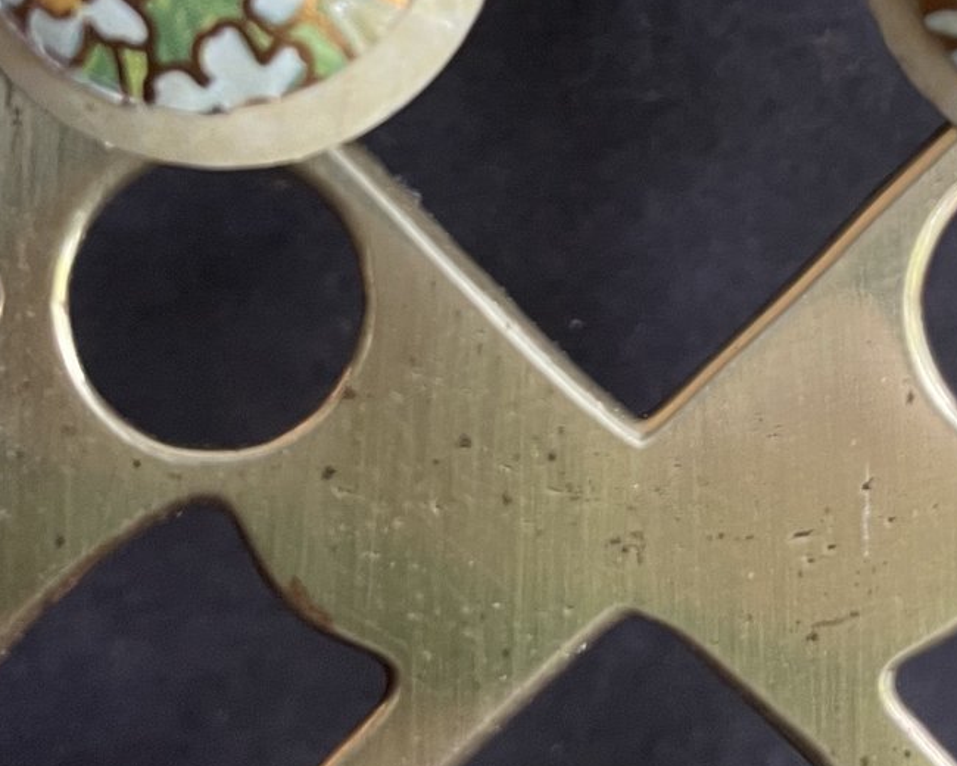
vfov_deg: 19.3
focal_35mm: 75
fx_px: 2124
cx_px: 577
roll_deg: -1.2
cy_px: -133
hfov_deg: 25.3
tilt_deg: -11.2
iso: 160
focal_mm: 4.2
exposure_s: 1/60
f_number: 1.6
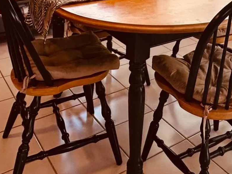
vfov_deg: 23.9
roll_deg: -2.8
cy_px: -70
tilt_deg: -3.7
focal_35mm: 51
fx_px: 342
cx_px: 180
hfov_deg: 36.4
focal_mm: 2.22
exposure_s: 1/113
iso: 40
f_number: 2.2
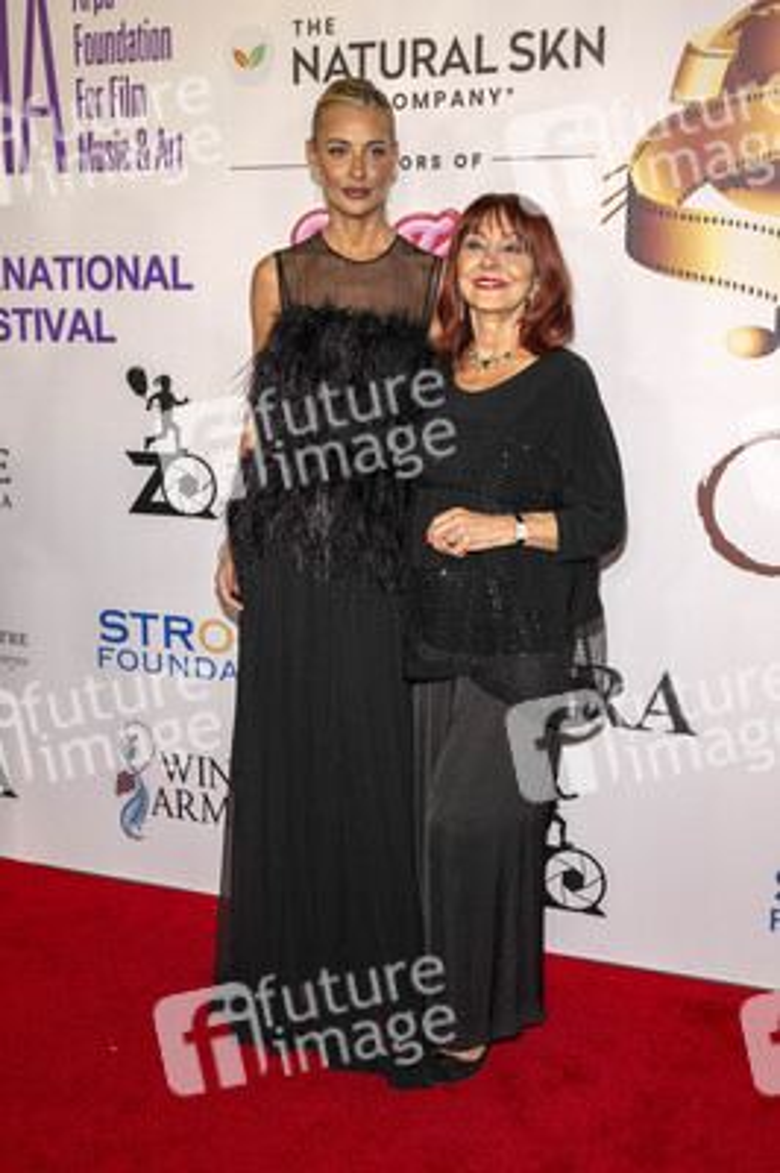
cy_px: 586
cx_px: 390
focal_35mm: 41
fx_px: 1335
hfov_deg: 32.6
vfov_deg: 47.4
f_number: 6.3
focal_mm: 41
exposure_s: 1/200
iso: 800
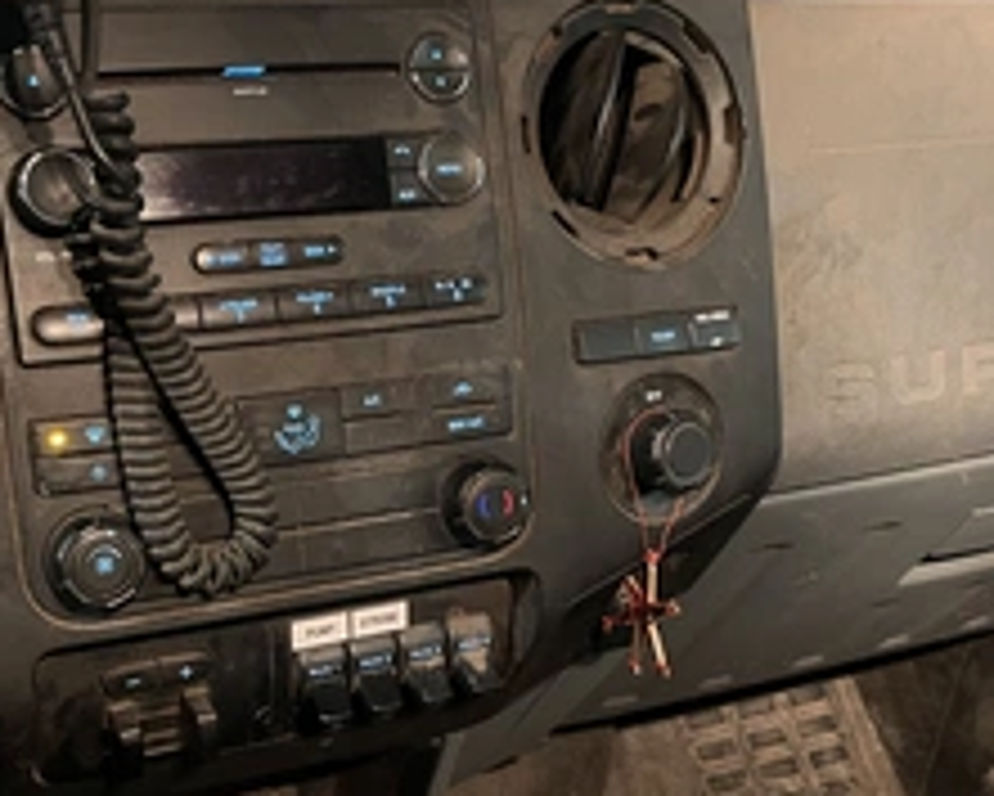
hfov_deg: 39.7
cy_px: 472
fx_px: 1354
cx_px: 315
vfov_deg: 32.7
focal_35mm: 46
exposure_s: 1/30
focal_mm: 5.1
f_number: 1.6
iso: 800
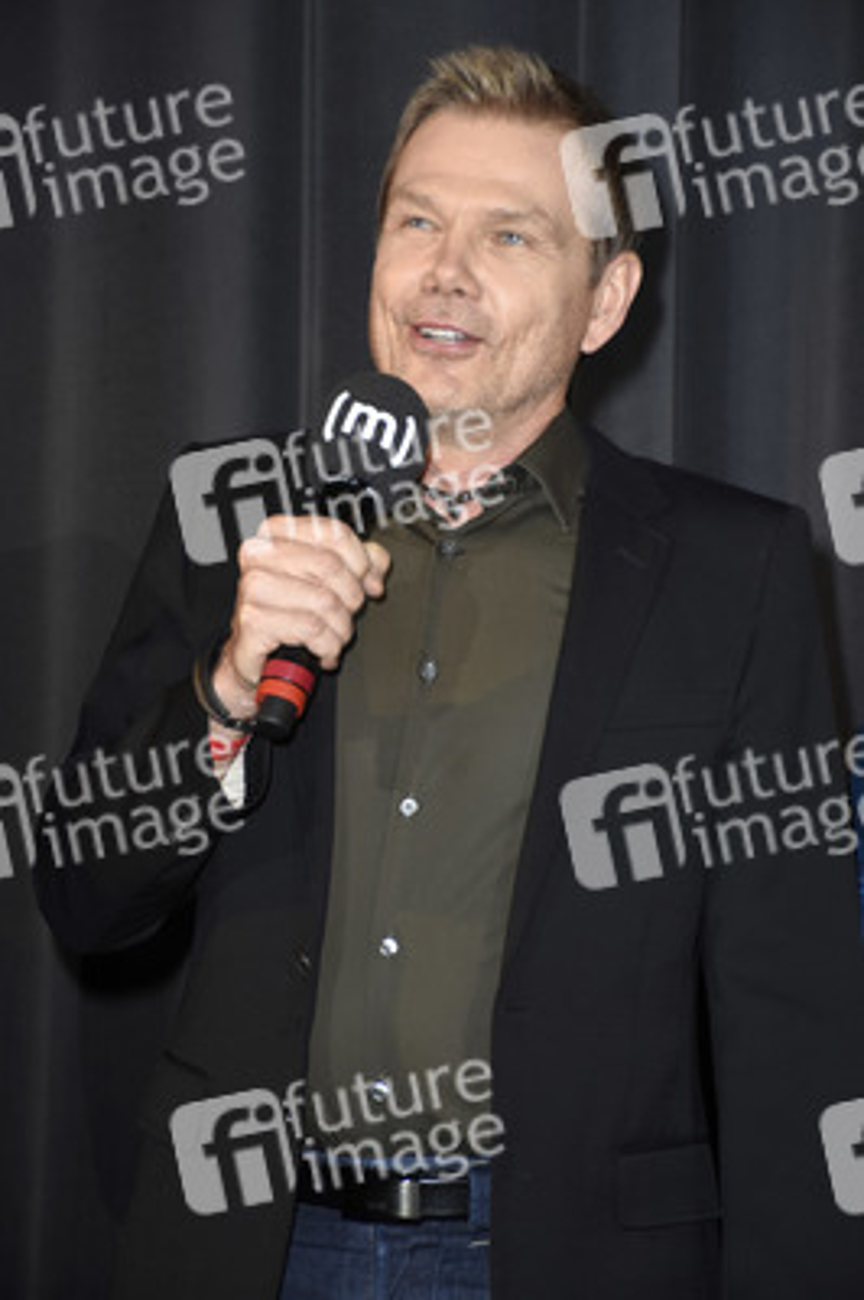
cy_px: 650
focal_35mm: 150
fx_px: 5409
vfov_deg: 13.7
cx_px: 432
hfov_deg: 9.1
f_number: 5.6
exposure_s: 1/60
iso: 640
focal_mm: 100
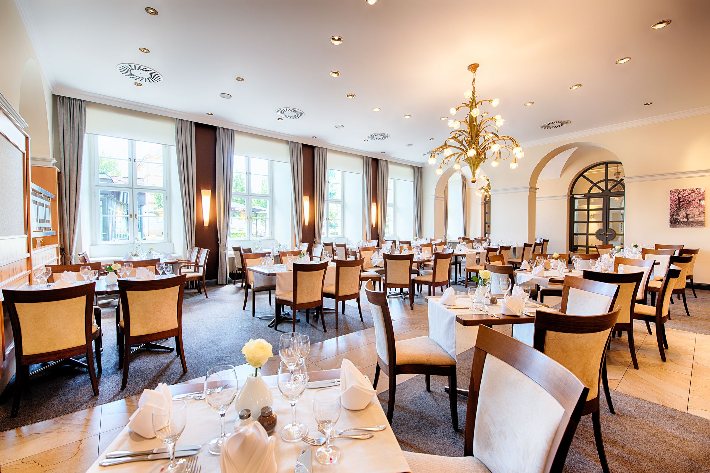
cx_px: 355
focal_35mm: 15
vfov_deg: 77.3
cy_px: 236
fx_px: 296
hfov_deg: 100.4
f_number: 8
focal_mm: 15
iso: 100
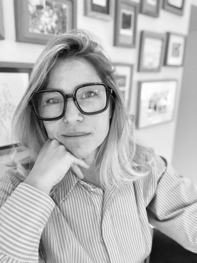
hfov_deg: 46.8
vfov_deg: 60.0
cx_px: 98
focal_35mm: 30
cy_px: 132
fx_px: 228
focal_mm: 2.71
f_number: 2.2
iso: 2000
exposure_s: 1/15
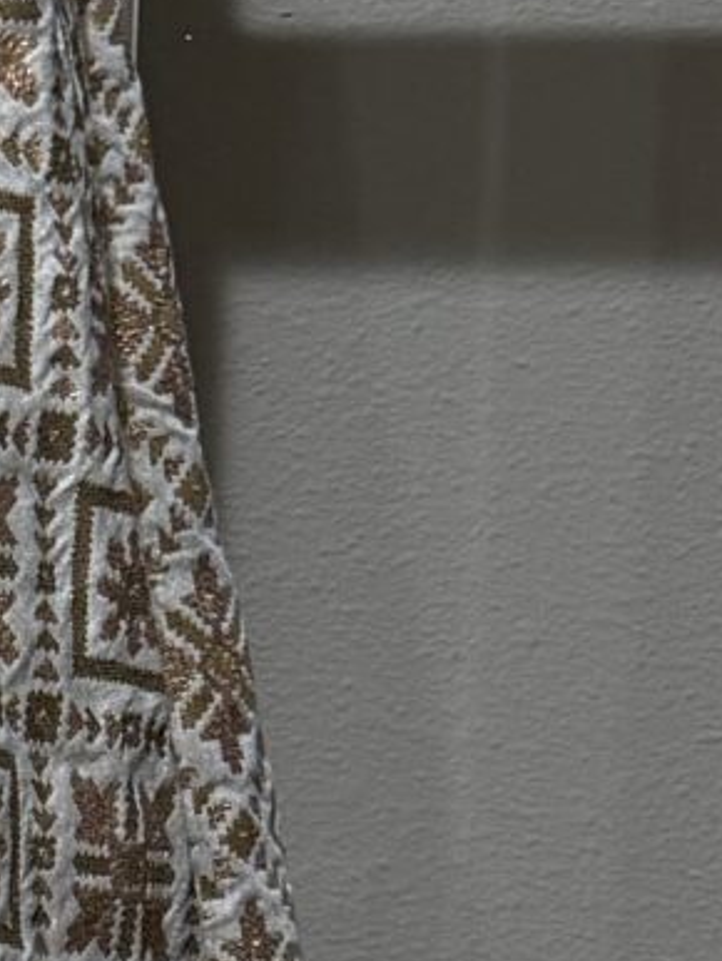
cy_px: 819
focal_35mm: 159
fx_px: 4417
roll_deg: -1.0
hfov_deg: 8.4
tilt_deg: -4.2
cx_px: -1123
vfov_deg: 12.3
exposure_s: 1/60
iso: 200
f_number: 1.78
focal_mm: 6.76
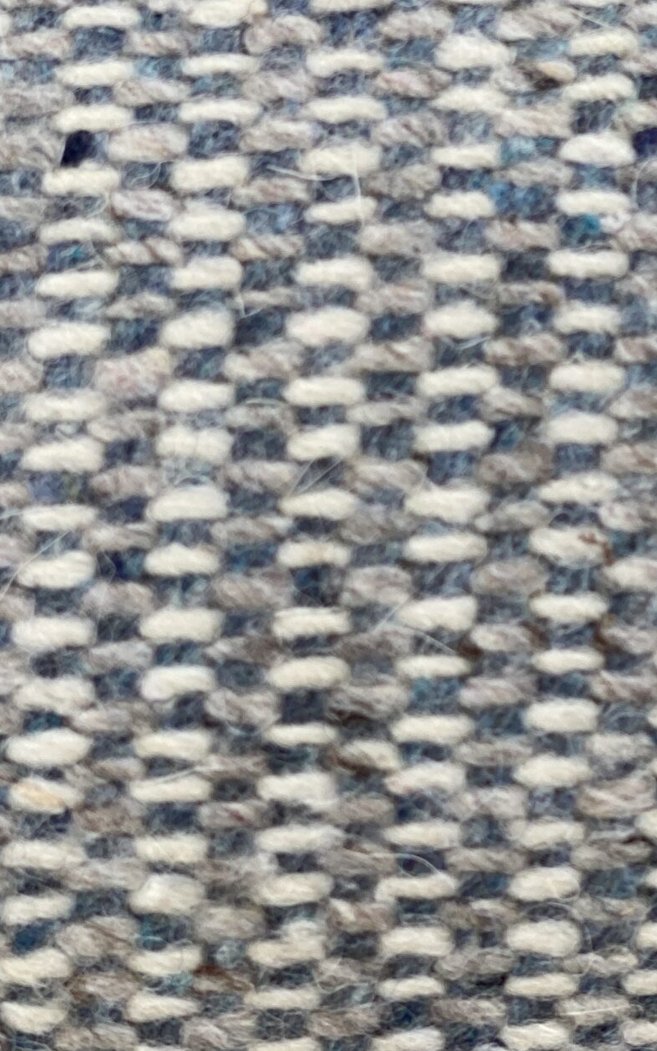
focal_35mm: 113
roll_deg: +0.0
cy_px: 598
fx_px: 3239
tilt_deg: -26.7
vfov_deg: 18.4
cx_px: 429
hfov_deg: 11.6
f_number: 2
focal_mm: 6
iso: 20
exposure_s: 1/228
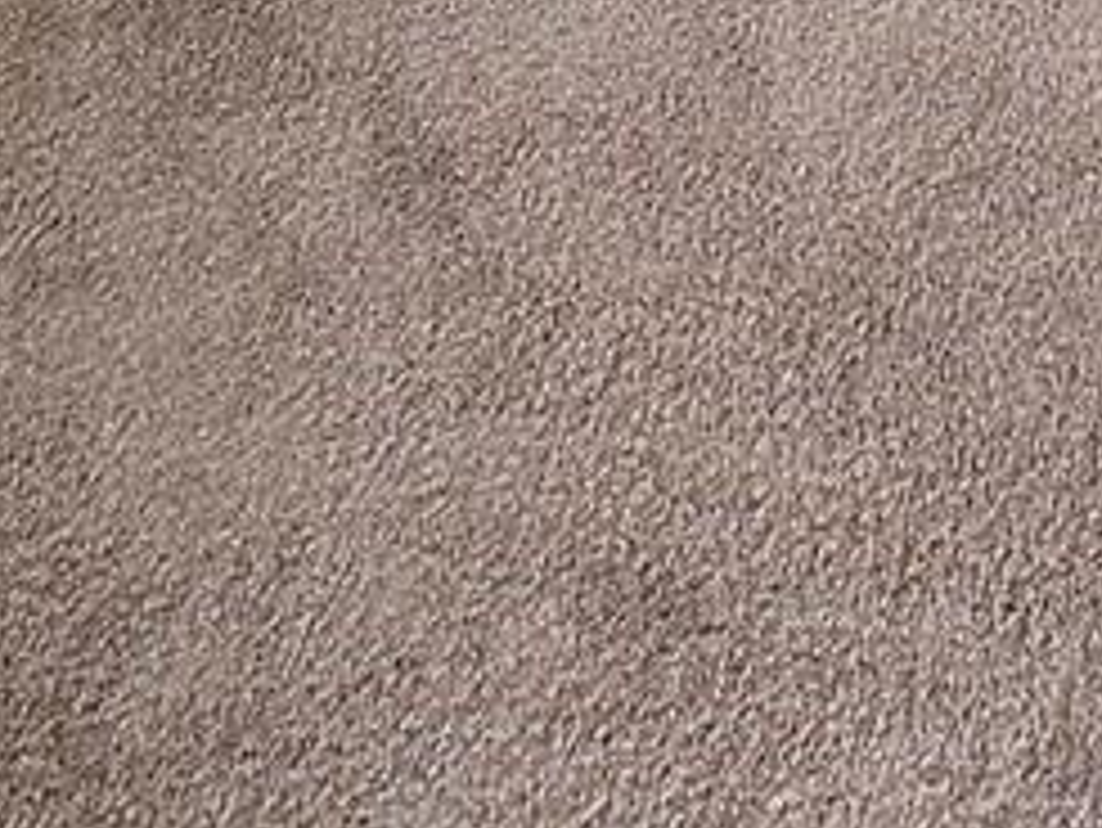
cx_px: 1120
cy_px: -1575
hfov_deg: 22.1
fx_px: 2707
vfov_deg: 11.4
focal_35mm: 85
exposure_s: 1/60
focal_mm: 2.2
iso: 80
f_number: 2.2
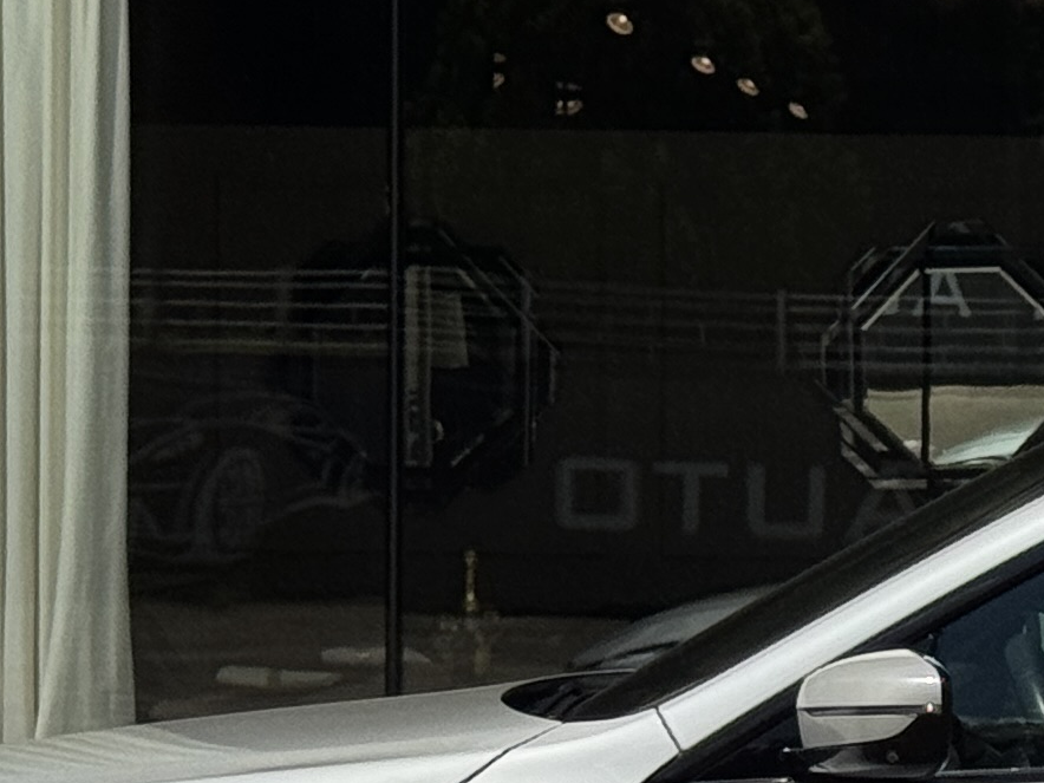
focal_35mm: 219
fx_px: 6605
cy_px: 809
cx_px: 1417
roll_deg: -0.2
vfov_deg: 6.8
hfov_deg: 8.9
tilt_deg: -3.2
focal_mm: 6.76
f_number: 1.78
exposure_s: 1/20000
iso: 50
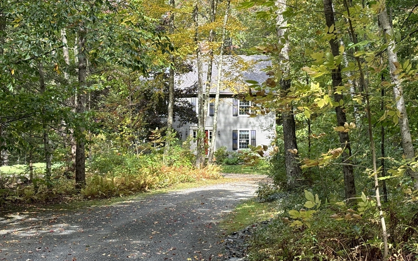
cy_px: 118
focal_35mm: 56
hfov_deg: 36.3
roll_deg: -1.6
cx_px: 207
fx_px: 638
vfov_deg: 23.1
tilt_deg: +0.5
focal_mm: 5.96
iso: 32
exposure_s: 1/216
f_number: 1.6
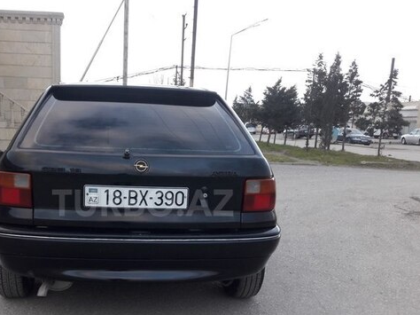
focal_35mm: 39
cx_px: 143
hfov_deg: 47.2
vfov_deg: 36.5
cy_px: 203
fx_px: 473
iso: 40
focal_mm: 3.7
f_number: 1.9
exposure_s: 1/50
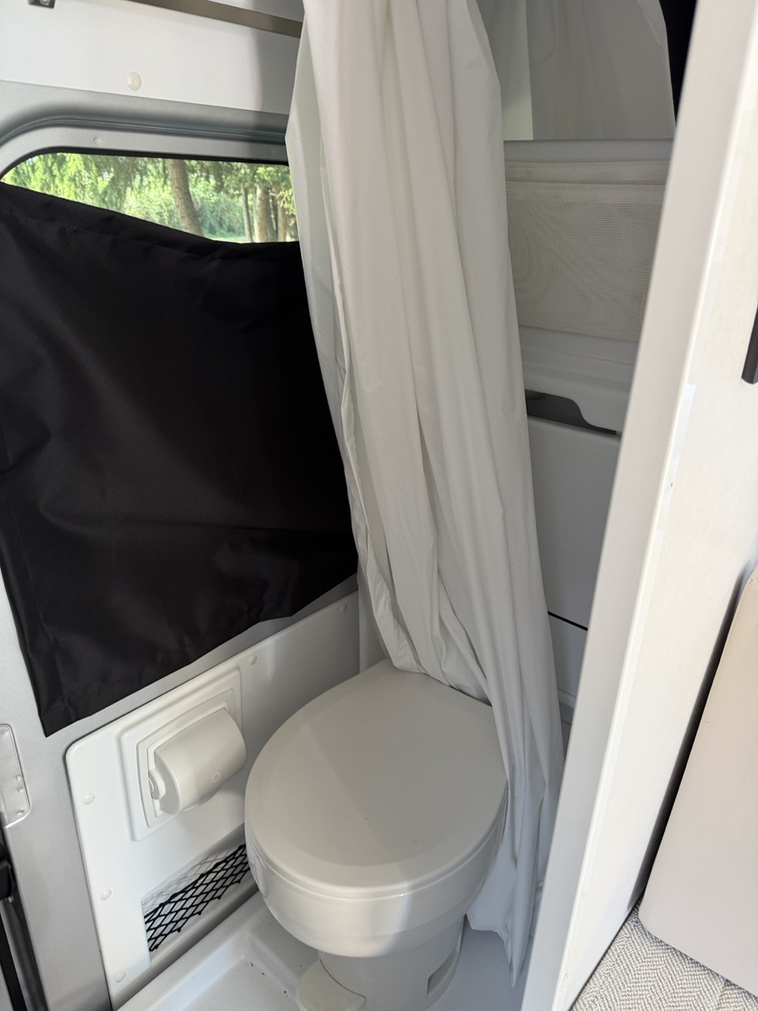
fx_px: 701
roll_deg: -1.9
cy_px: 506
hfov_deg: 56.8
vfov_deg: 71.6
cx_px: 379
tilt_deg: -21.3
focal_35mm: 24
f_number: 1.78
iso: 250
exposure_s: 1/60
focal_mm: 6.76
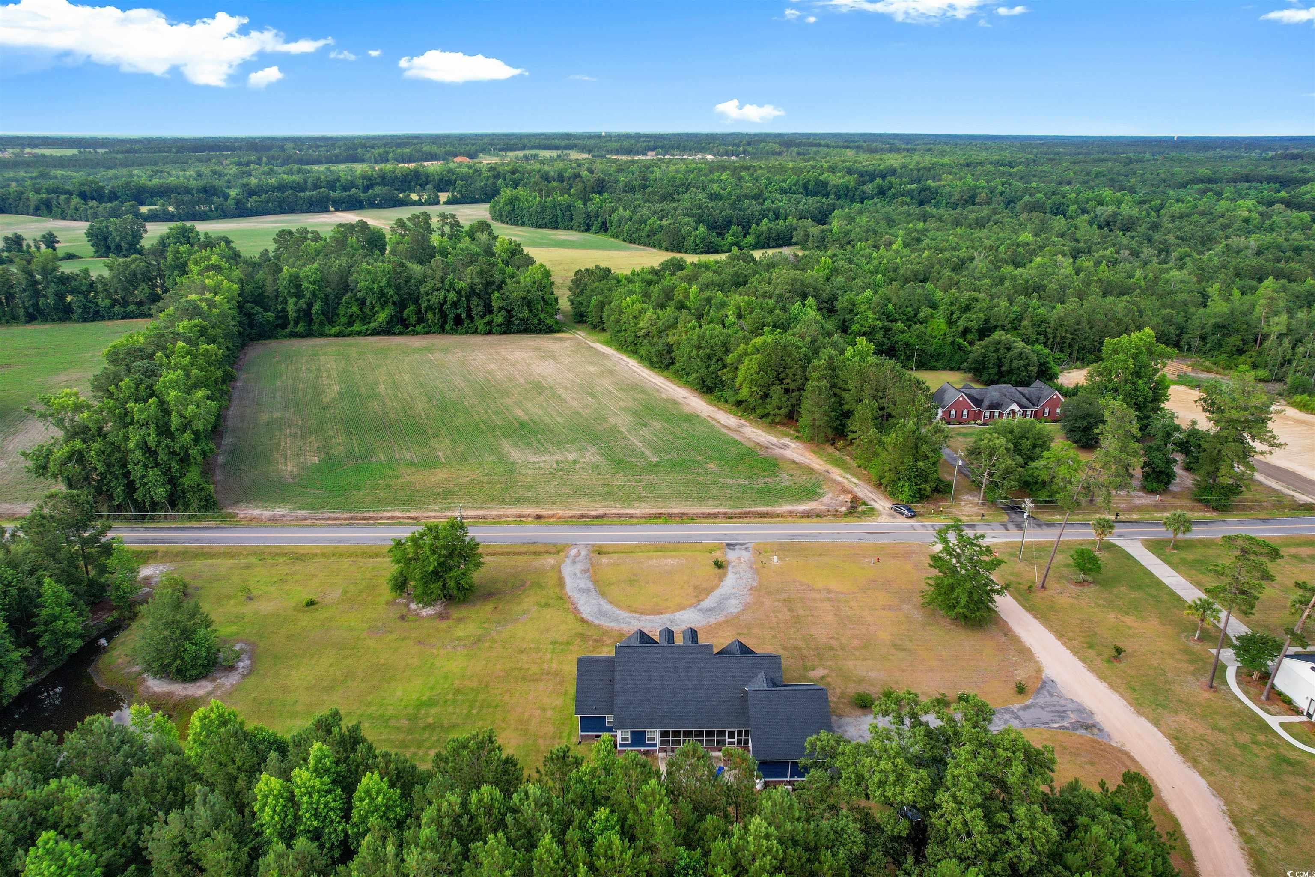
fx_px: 804
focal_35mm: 22
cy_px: 438
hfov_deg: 78.6
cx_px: 658
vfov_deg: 57.2
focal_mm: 8.38
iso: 100
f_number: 2.8
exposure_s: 1/80
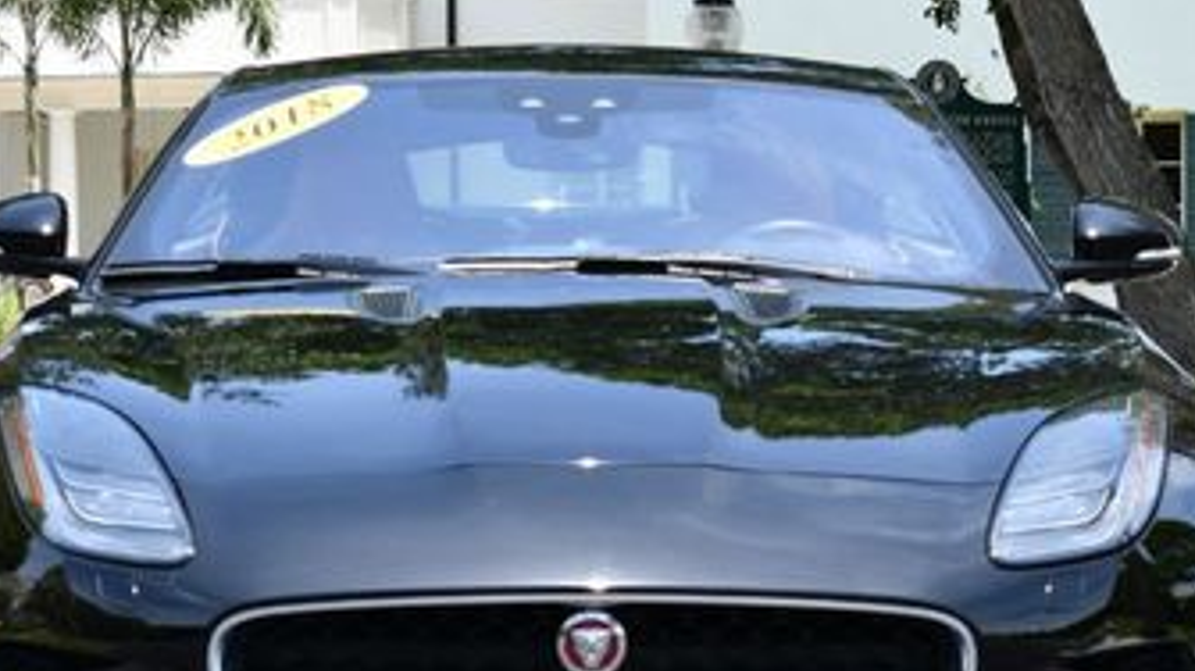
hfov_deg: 14.9
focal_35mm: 144
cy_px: 410
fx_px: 4560
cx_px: 474
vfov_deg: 8.4
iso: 200
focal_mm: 48
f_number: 8
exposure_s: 1/250
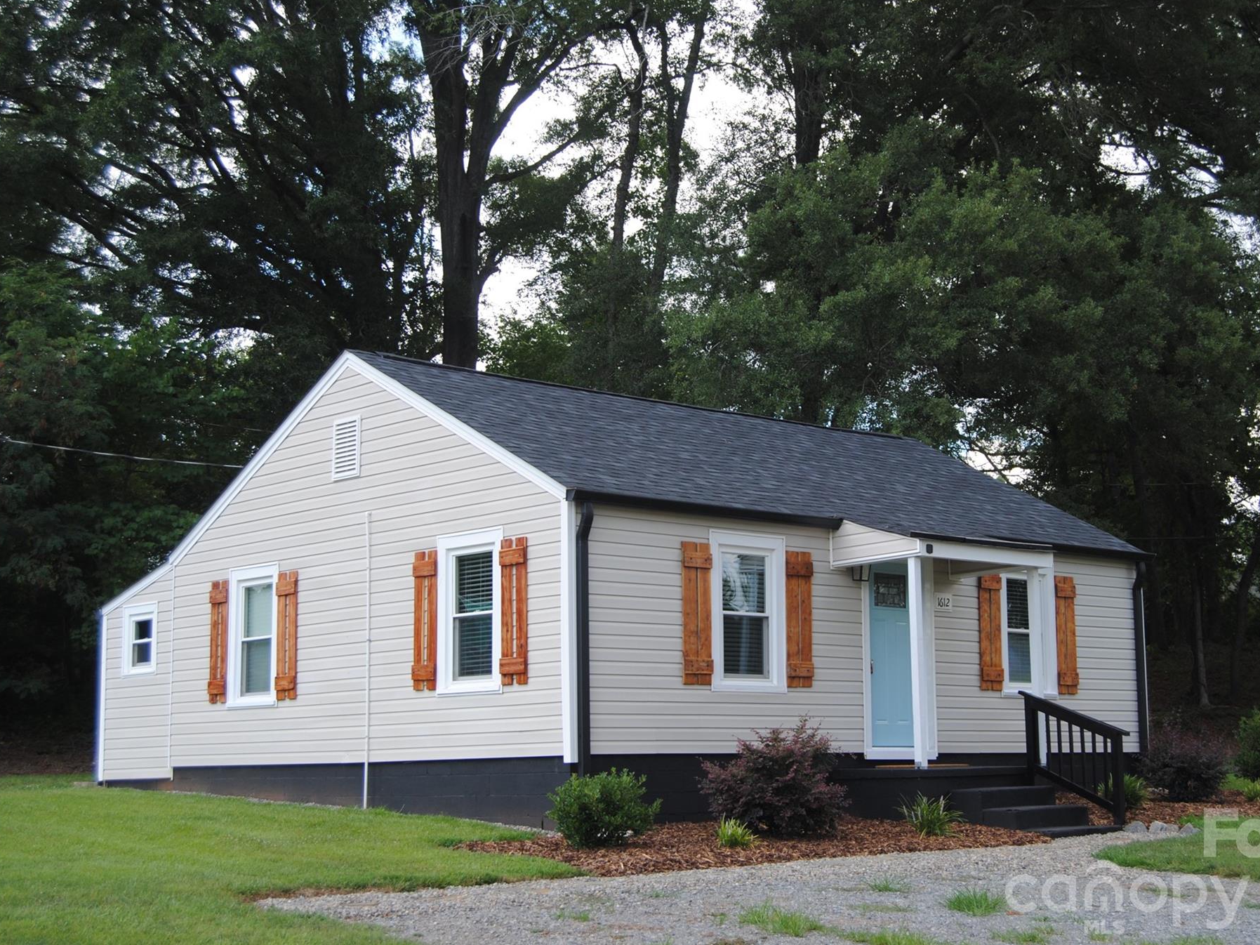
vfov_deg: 26.1
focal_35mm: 56
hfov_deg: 34.3
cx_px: 709
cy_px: 465
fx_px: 2038
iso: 100
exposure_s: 1/160
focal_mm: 34
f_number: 5.6
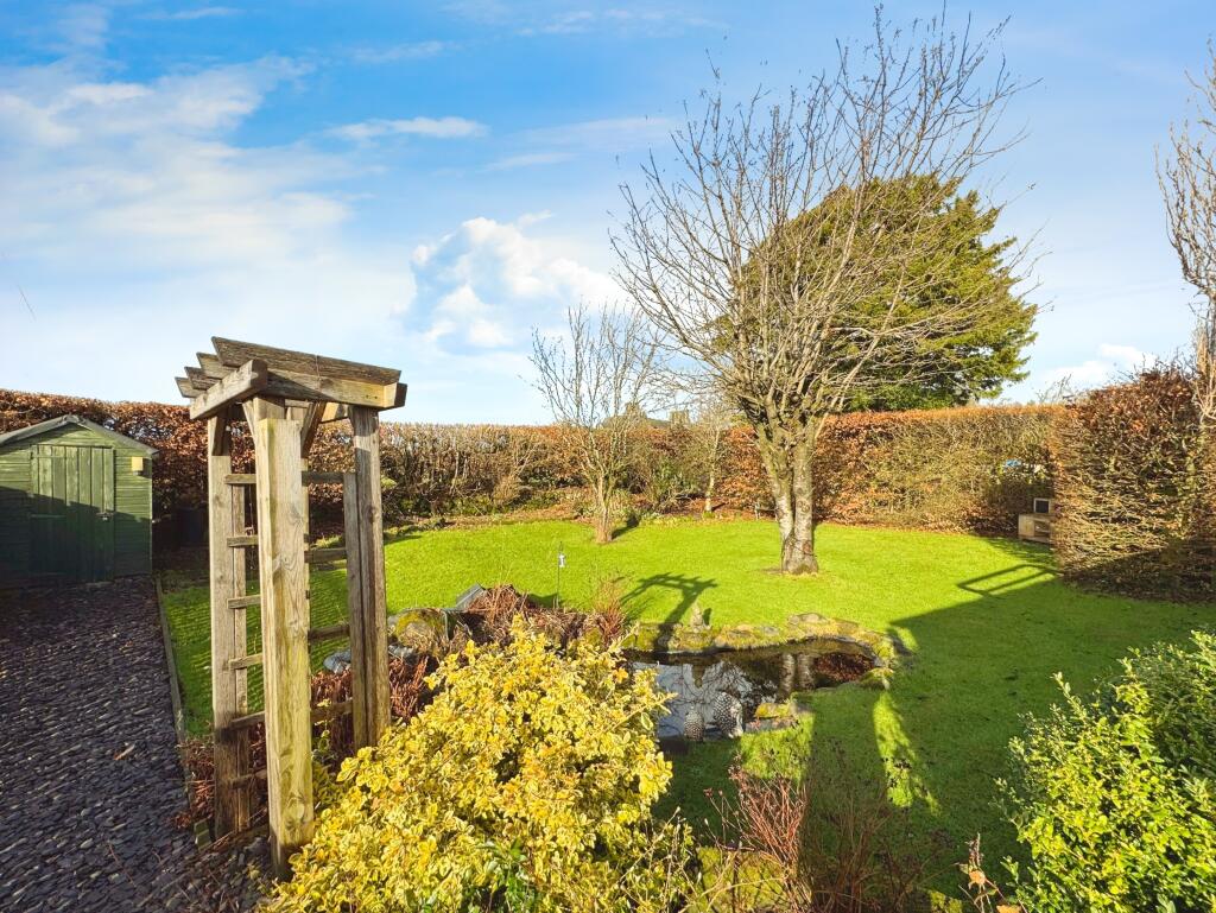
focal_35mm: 14
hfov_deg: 102.0
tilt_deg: +1.0
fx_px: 492
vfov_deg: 85.7
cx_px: 608
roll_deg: +1.2
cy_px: 456
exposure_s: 1/1063
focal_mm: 2.22
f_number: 2.2
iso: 40
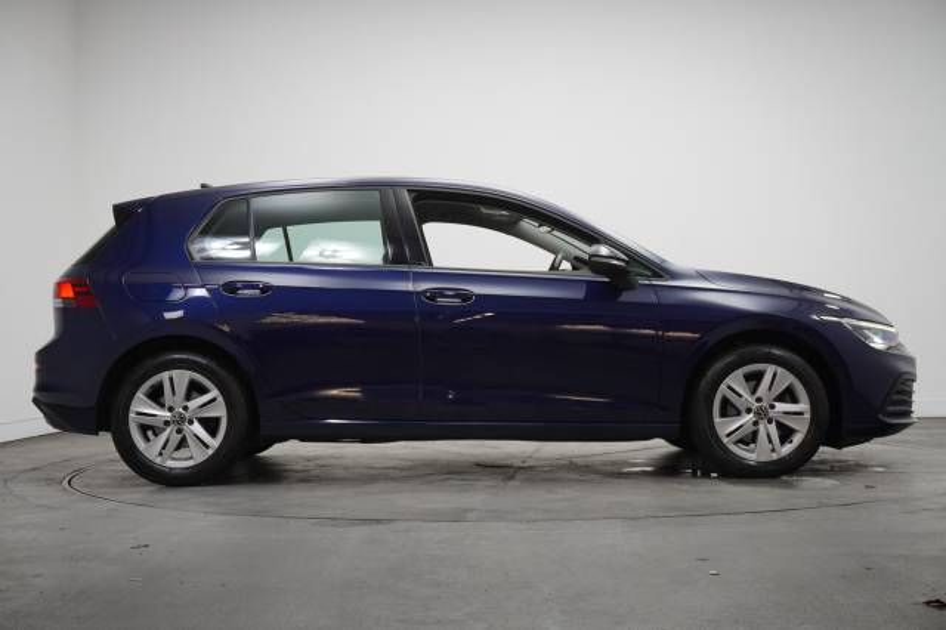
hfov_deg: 40.0
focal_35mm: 50
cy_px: 315
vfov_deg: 27.2
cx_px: 473
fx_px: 1300
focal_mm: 33
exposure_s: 1/160
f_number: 5
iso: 2000
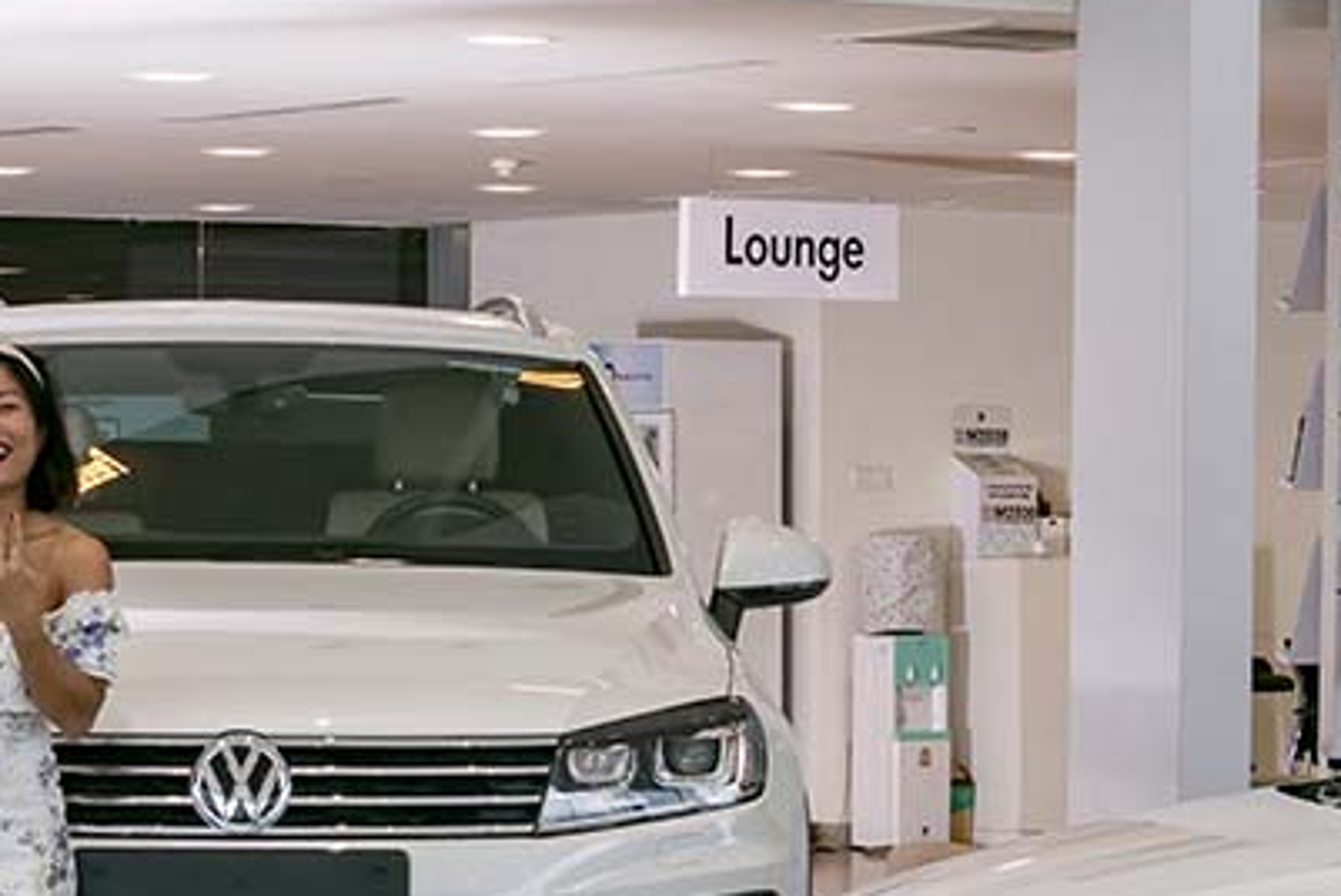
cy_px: 756
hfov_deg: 18.3
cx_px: 174
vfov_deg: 12.4
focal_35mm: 110
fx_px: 4100
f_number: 9
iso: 2000
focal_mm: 46
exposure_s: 1/250
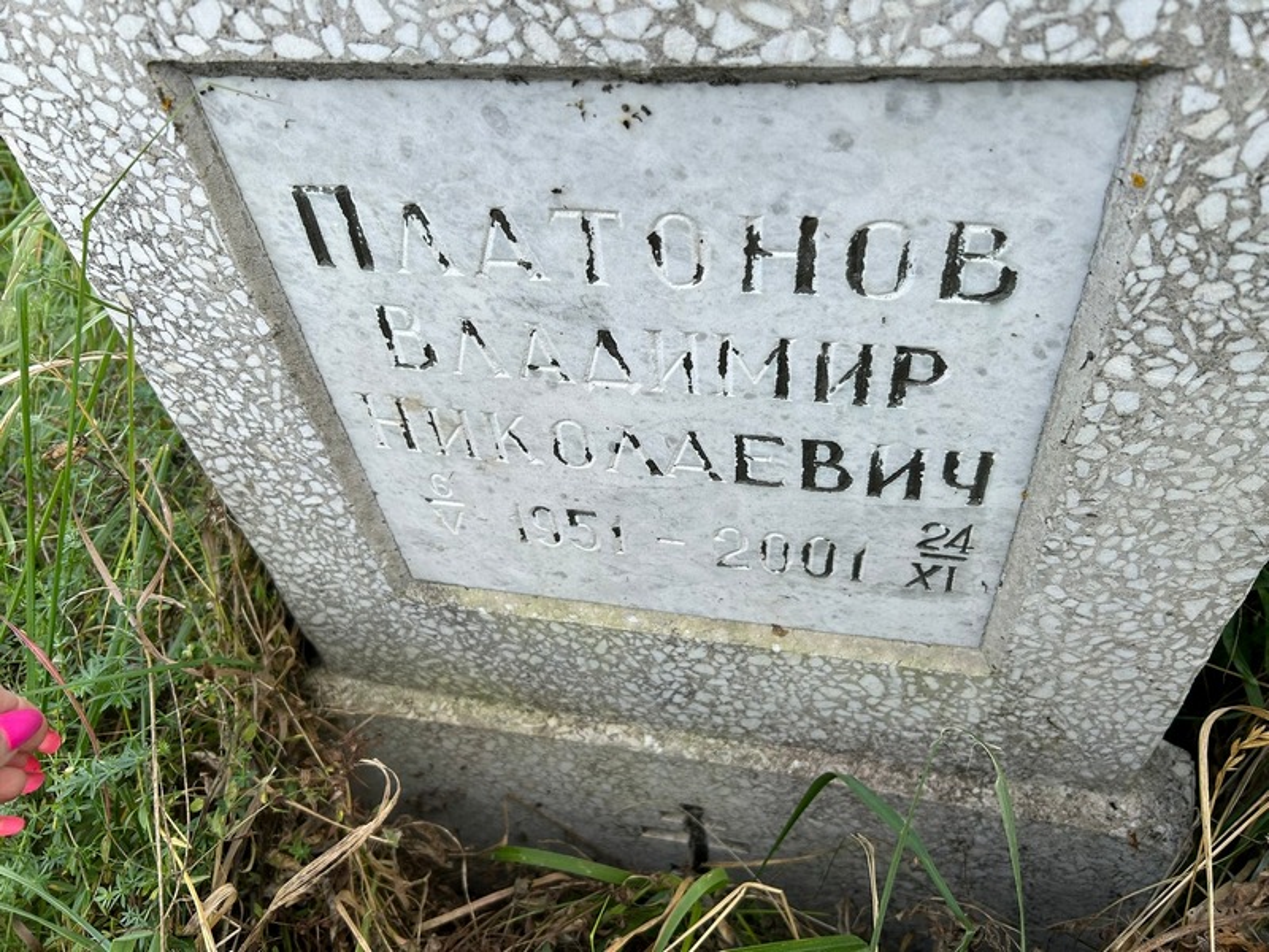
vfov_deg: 53.1
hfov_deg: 67.3
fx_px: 953
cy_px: 476
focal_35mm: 26
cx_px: 634
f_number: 1.5
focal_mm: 5.7
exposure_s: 1/709
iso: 50
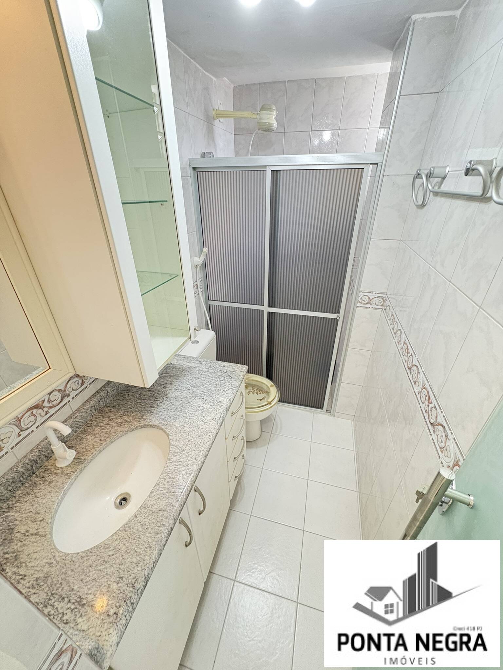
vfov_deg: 102.1
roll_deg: +0.7
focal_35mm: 14
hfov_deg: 85.7
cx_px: 252
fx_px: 271
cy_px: 335
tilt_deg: -27.6
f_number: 2.2
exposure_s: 1/60
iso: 500
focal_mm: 2.22
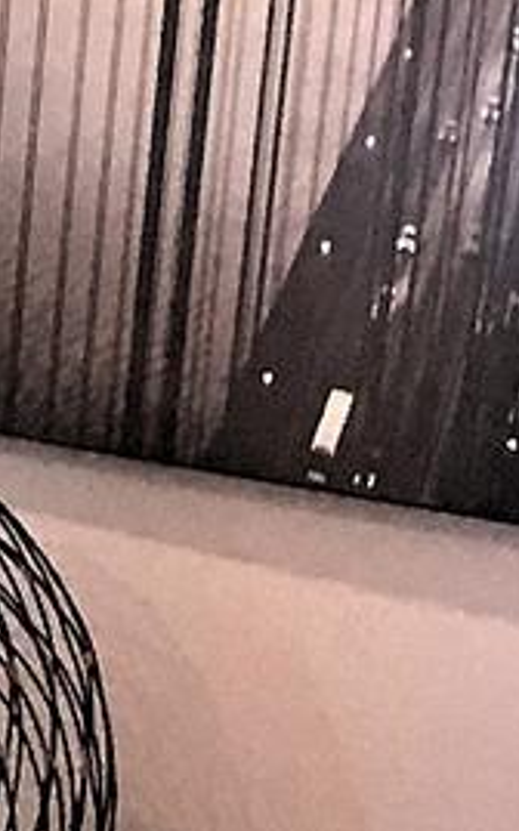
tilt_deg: -10.6
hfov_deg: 4.8
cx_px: -1934
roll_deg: -0.8
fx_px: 5299
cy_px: 951
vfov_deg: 8.9
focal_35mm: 234
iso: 32
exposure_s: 1/15
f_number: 2.2
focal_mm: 4.15
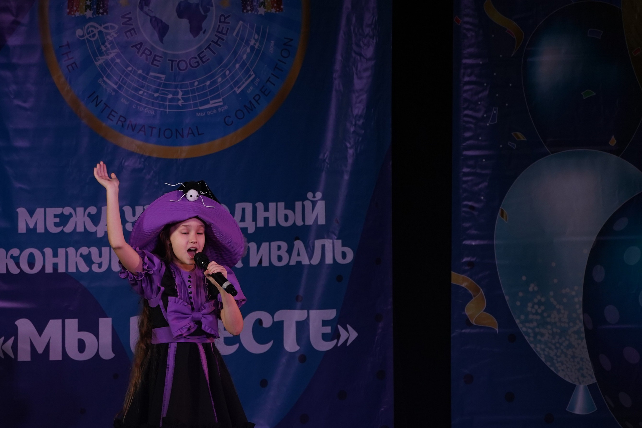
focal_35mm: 207
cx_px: 211
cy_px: 279
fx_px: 3691
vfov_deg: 6.6
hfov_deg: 9.9
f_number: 5
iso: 1600
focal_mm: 135
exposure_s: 1/400
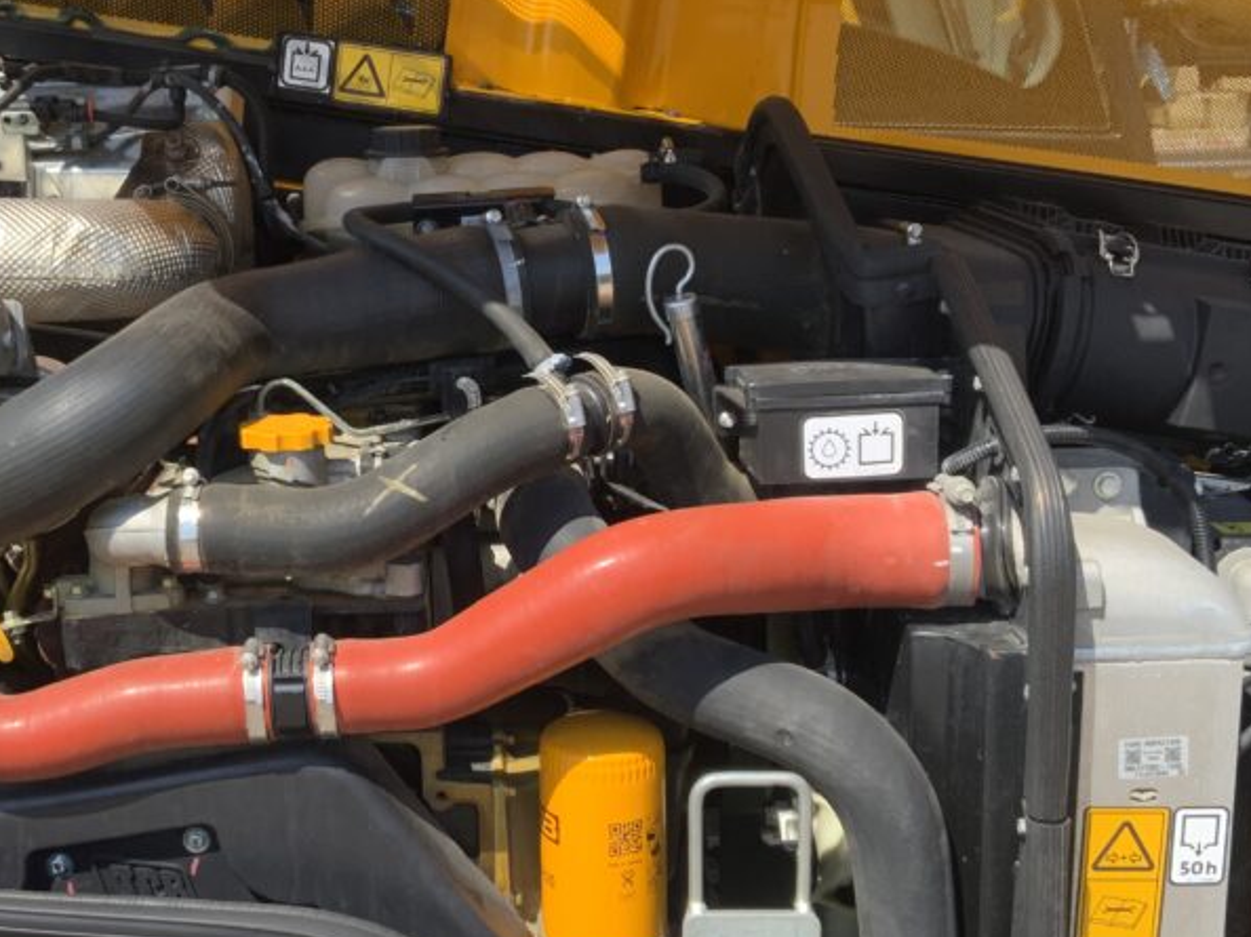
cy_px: 459
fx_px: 1806
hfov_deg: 38.0
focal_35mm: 50
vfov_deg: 29.1
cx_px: 486
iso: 16
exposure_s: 1/728
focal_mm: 3
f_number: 1.8
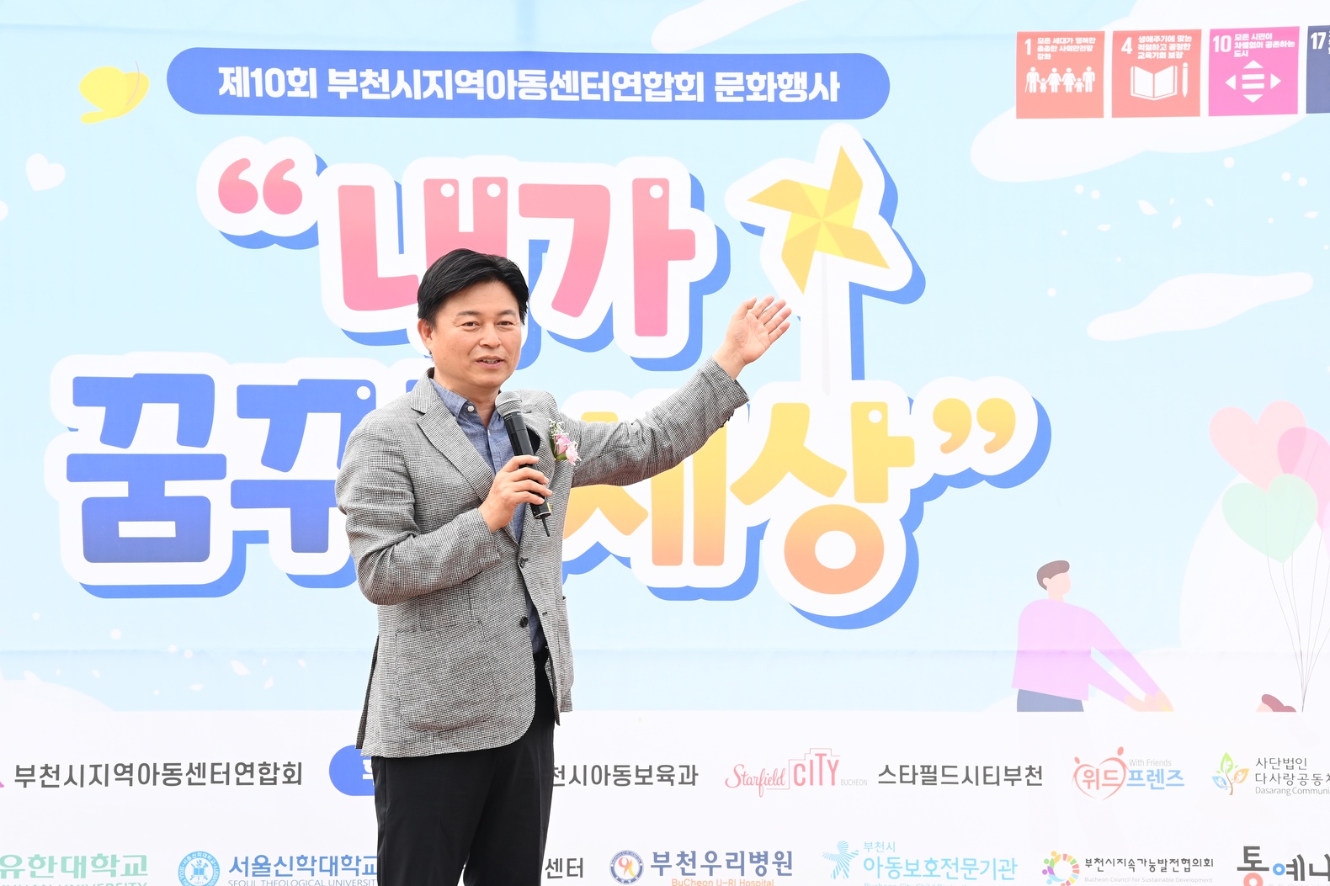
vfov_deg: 7.6
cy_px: 443
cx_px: 665
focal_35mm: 180
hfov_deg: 11.4
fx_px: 6649
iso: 1000
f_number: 16
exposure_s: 1/250
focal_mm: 180
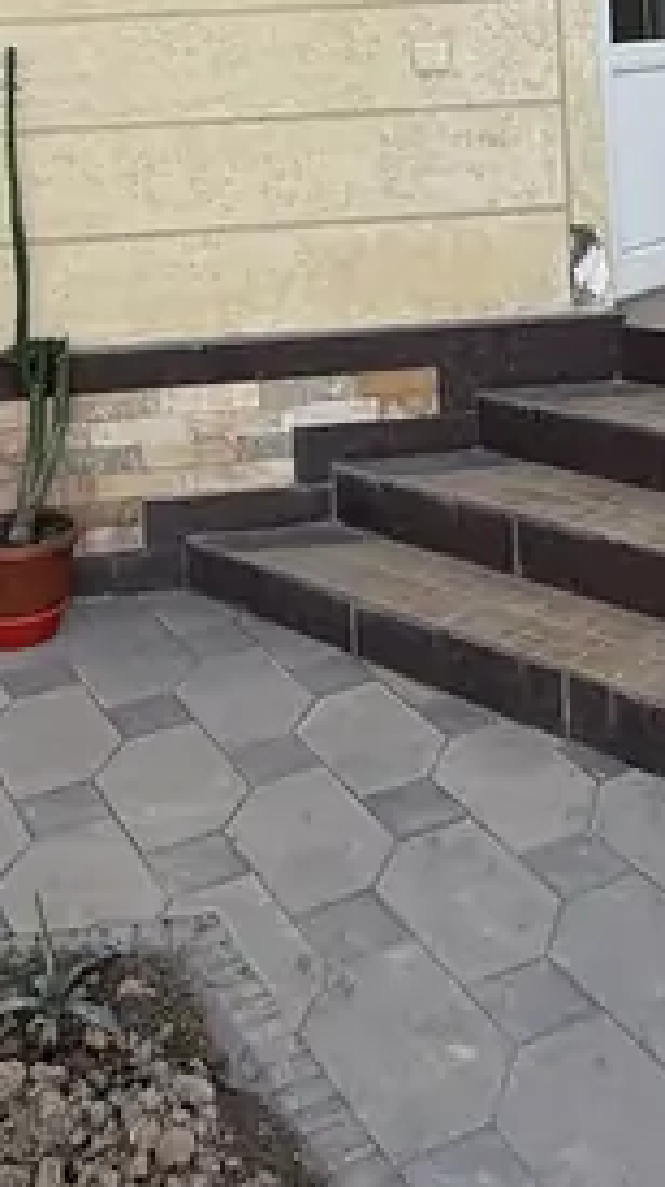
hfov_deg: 23.8
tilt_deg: +6.8
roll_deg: +1.0
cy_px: -123
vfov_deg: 35.3
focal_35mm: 50
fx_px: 1573
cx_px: 406
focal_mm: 2.22
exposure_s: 1/475
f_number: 2.2
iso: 50
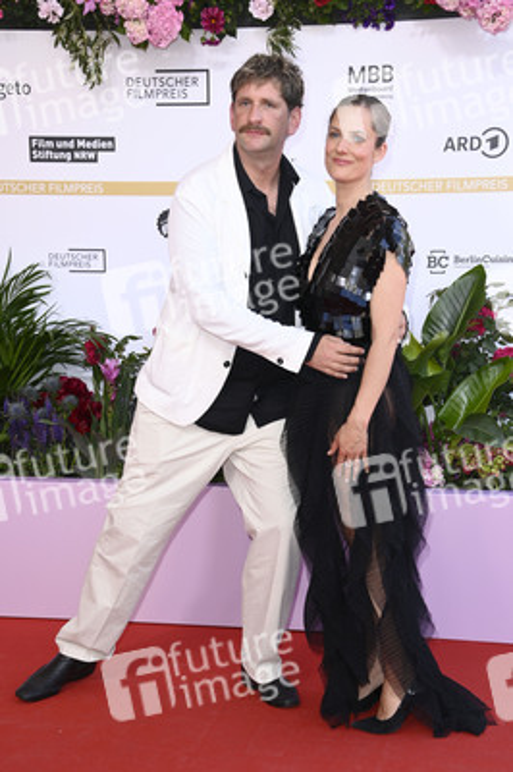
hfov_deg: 21.9
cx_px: 256
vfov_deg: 32.4
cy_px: 386
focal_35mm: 62
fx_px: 1327
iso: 500
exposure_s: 1/250
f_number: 6.3
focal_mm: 62
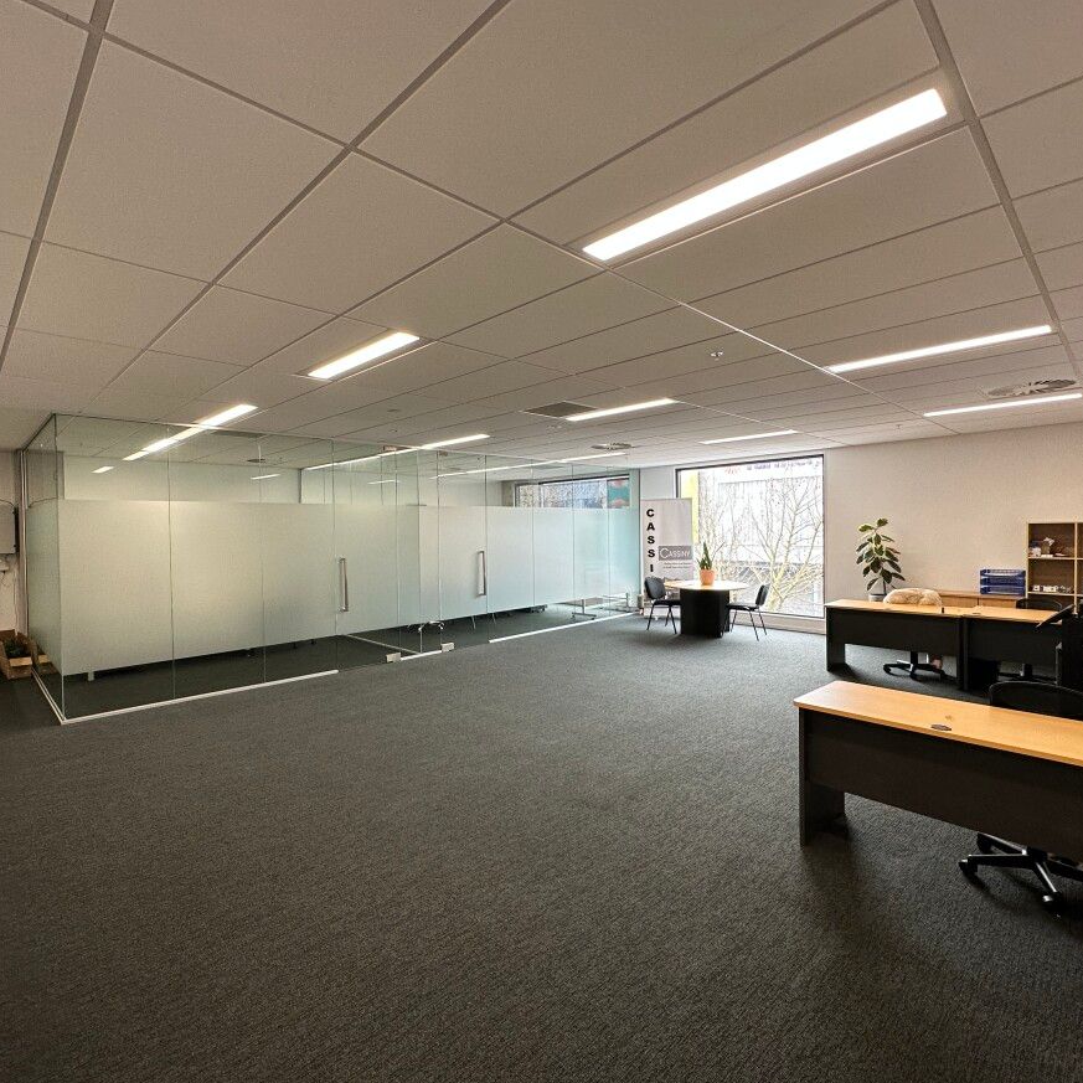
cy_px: 537
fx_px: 602
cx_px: 496
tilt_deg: -0.2
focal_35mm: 17
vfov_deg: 84.0
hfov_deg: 83.8
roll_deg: +1.2
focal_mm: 2.22
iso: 80
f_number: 2.2
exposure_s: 1/100
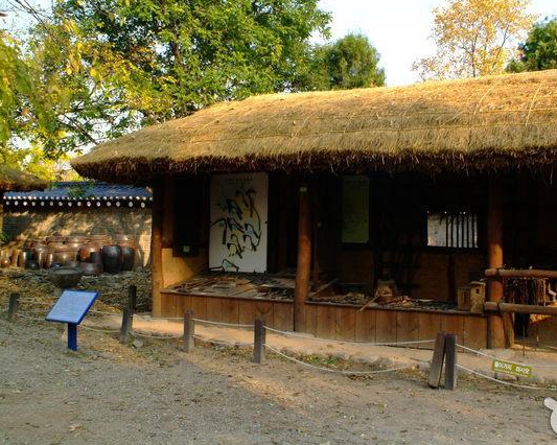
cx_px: 351
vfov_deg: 40.1
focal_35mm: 37
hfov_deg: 48.6
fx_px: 610
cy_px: 207
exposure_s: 1/350
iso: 800
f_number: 9.5
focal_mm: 20
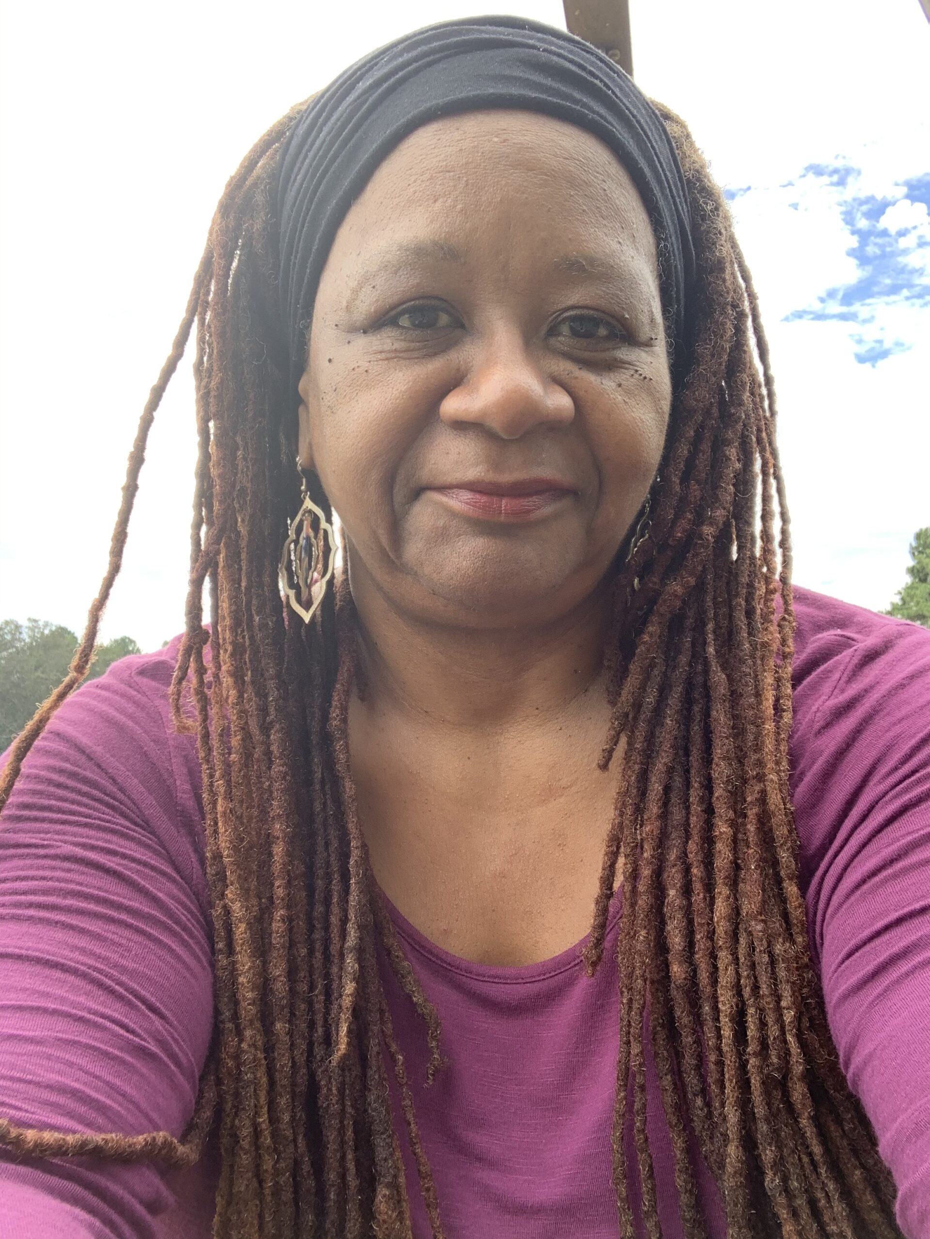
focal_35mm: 32
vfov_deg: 56.8
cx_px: 465
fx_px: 1146
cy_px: 620
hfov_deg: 44.2
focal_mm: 2.87
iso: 20
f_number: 2.2
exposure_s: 1/122
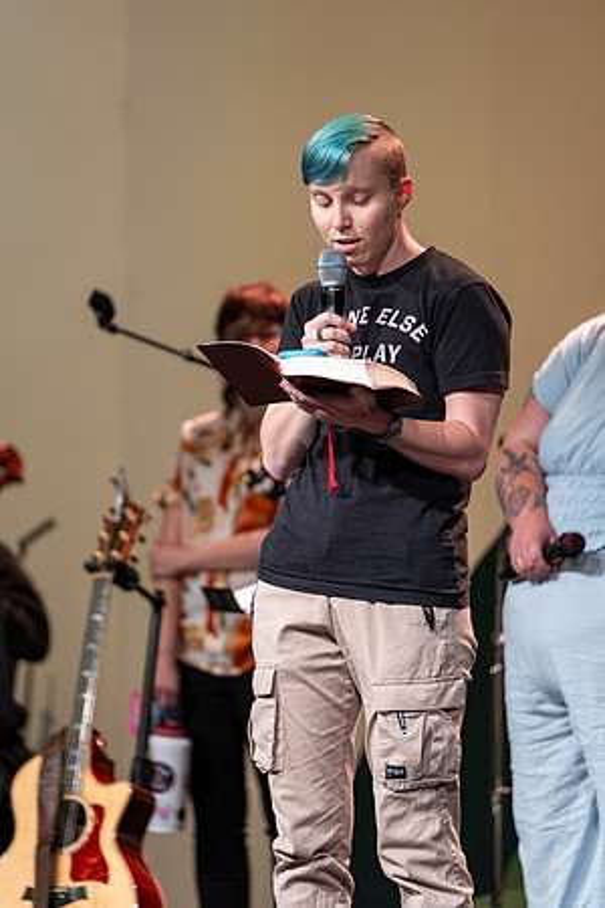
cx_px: 302
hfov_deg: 6.5
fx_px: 5293
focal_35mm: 210
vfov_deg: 9.8
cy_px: 454
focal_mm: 140
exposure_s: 1/210
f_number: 2.8
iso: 1250
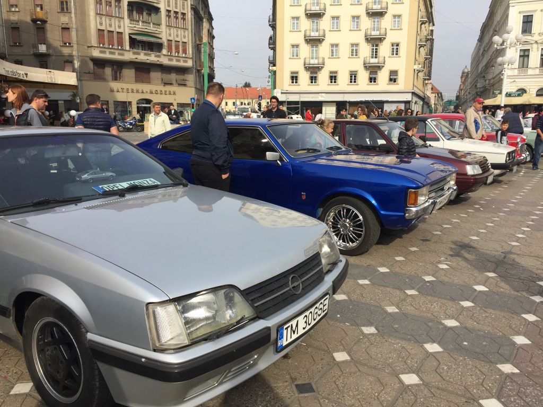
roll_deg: +0.2
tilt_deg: -9.9
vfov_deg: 48.2
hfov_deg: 61.7
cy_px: 204
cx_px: 272
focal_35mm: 29
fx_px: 455
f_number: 2.2
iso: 32
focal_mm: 4.15
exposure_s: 1/1721
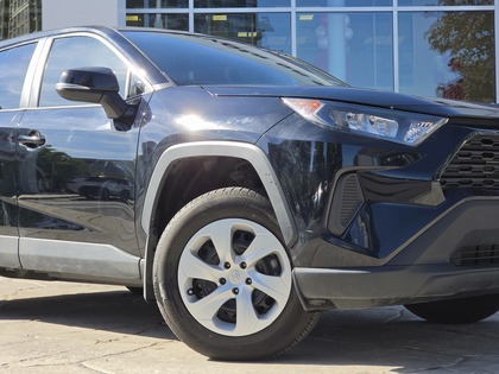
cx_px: 250
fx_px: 995
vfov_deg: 21.3
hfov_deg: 28.2
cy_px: 187
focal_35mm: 69
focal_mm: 7
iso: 25
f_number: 2.4
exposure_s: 1/411
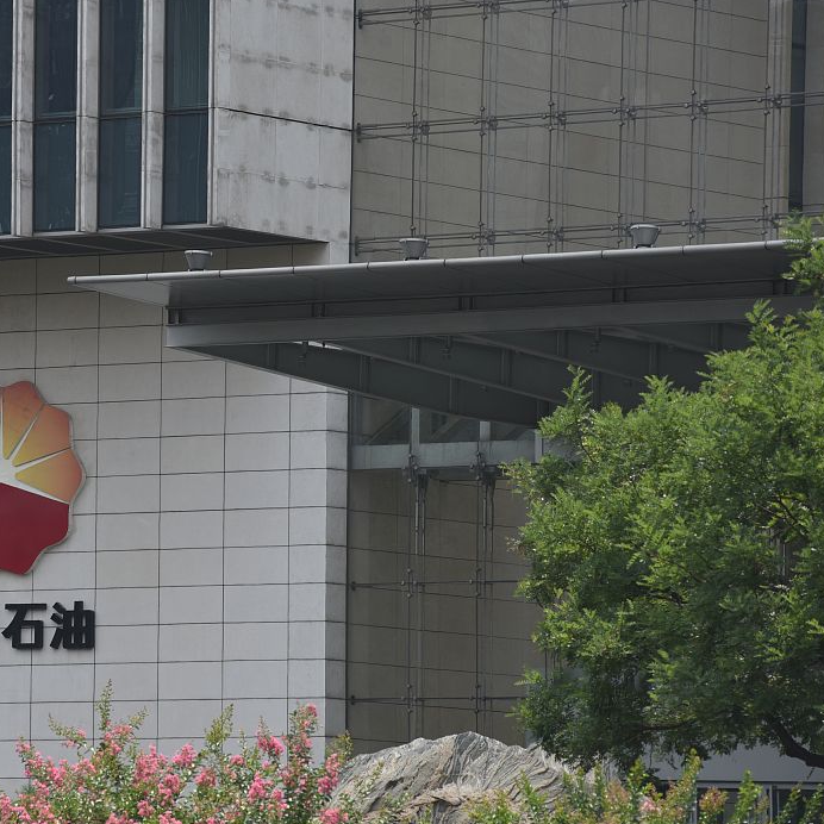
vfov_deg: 5.9
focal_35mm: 295
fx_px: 7945
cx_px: 154
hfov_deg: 5.9
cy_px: 413
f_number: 10
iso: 400
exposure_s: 1/640
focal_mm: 200
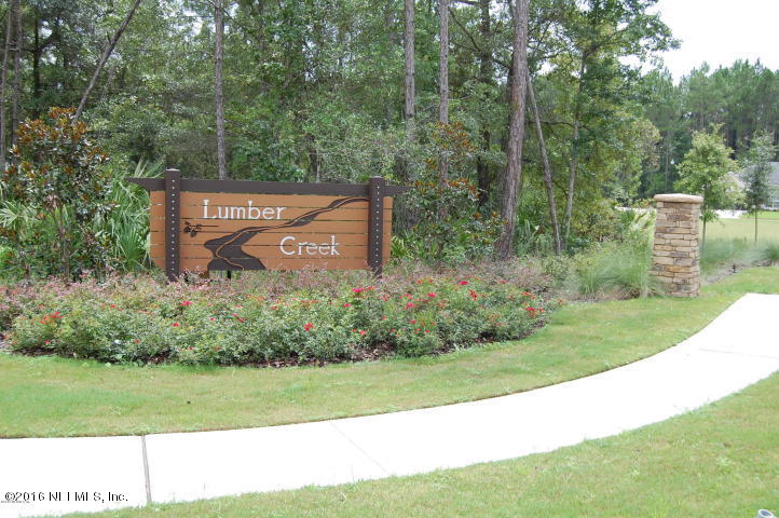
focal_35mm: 36
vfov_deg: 36.8
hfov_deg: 53.2
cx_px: 390
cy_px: 259
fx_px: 778
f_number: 5.6
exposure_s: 1/125
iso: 250
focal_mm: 24
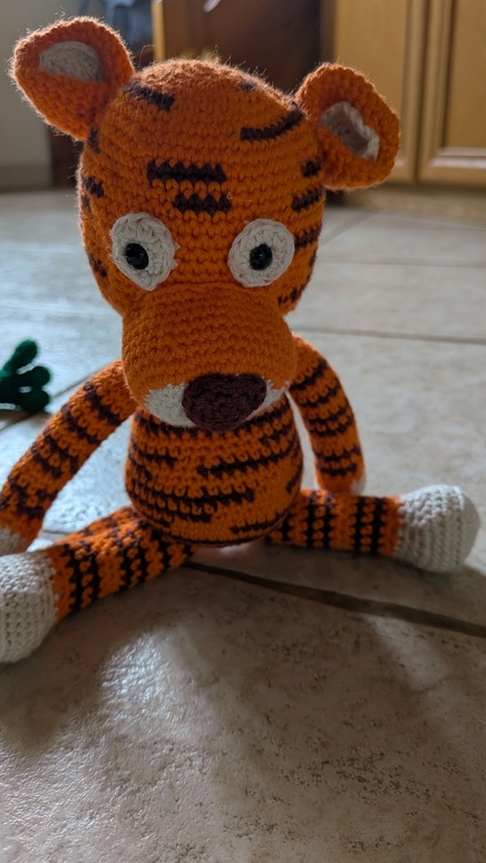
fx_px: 618
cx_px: 206
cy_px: 421
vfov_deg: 69.8
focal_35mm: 27
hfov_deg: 42.8
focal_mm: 4.53
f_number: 1.7
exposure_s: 1/100
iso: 52
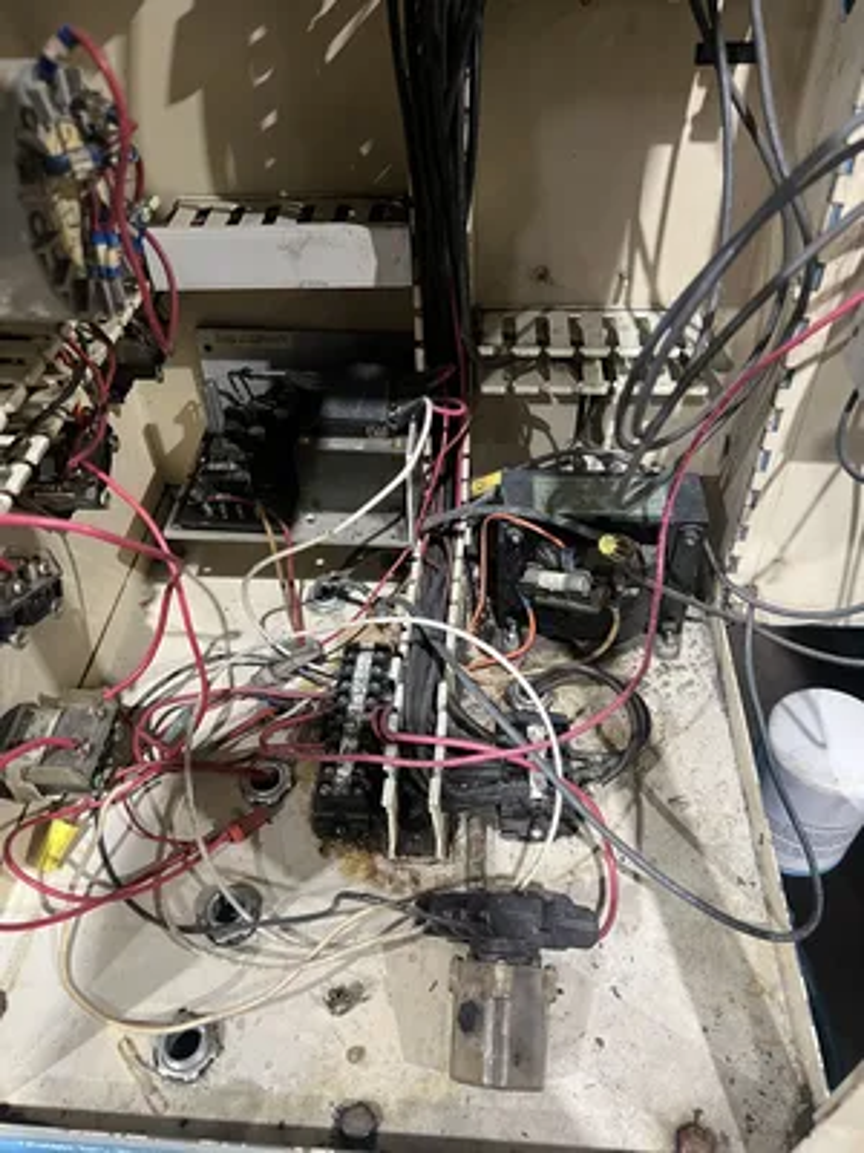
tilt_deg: -45.1
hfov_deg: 53.1
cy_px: 576
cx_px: 432
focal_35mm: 26
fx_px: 865
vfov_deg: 67.3
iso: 250
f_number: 1.5
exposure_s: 1/60
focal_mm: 5.7
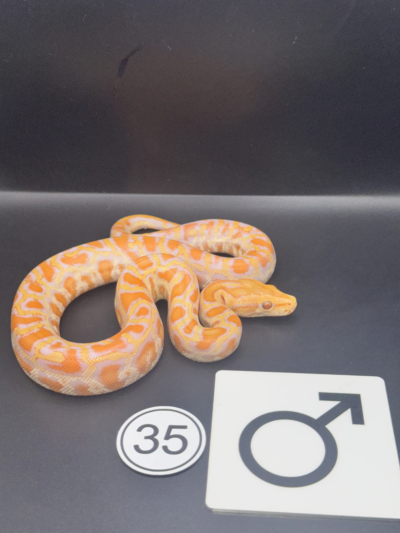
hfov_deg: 30.3
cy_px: 266
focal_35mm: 48
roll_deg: +0.6
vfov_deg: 39.7
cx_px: 200
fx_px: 740
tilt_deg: -37.1
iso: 50
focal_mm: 6.76
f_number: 1.78
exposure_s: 1/731
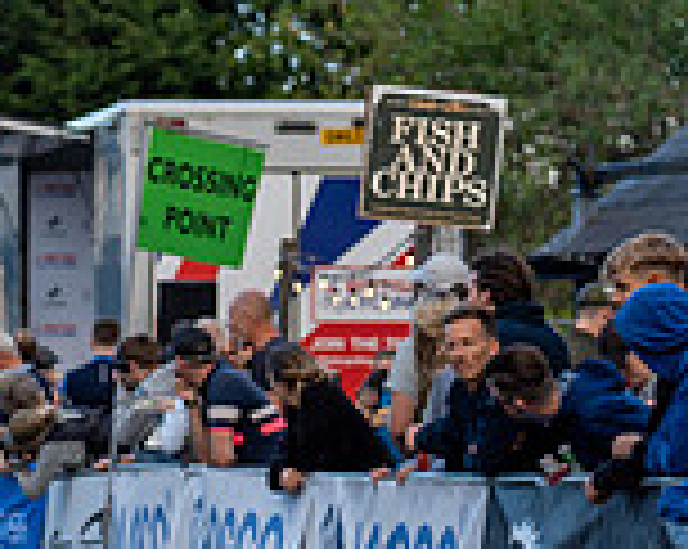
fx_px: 5064
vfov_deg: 6.2
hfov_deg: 7.5
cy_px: 457
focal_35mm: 249
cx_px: -562
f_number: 3.2
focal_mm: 70
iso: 250
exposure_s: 1/1000
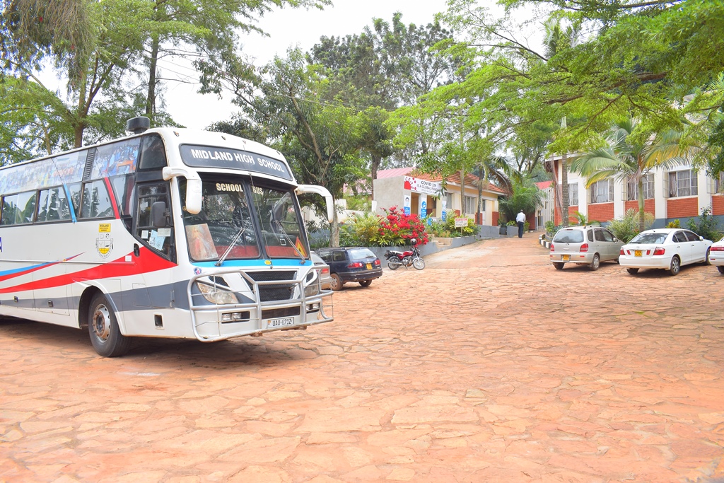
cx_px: 362
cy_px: 242
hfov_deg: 67.4
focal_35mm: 27
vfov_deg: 47.9
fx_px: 543
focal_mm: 18
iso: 200
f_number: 9
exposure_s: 1/125
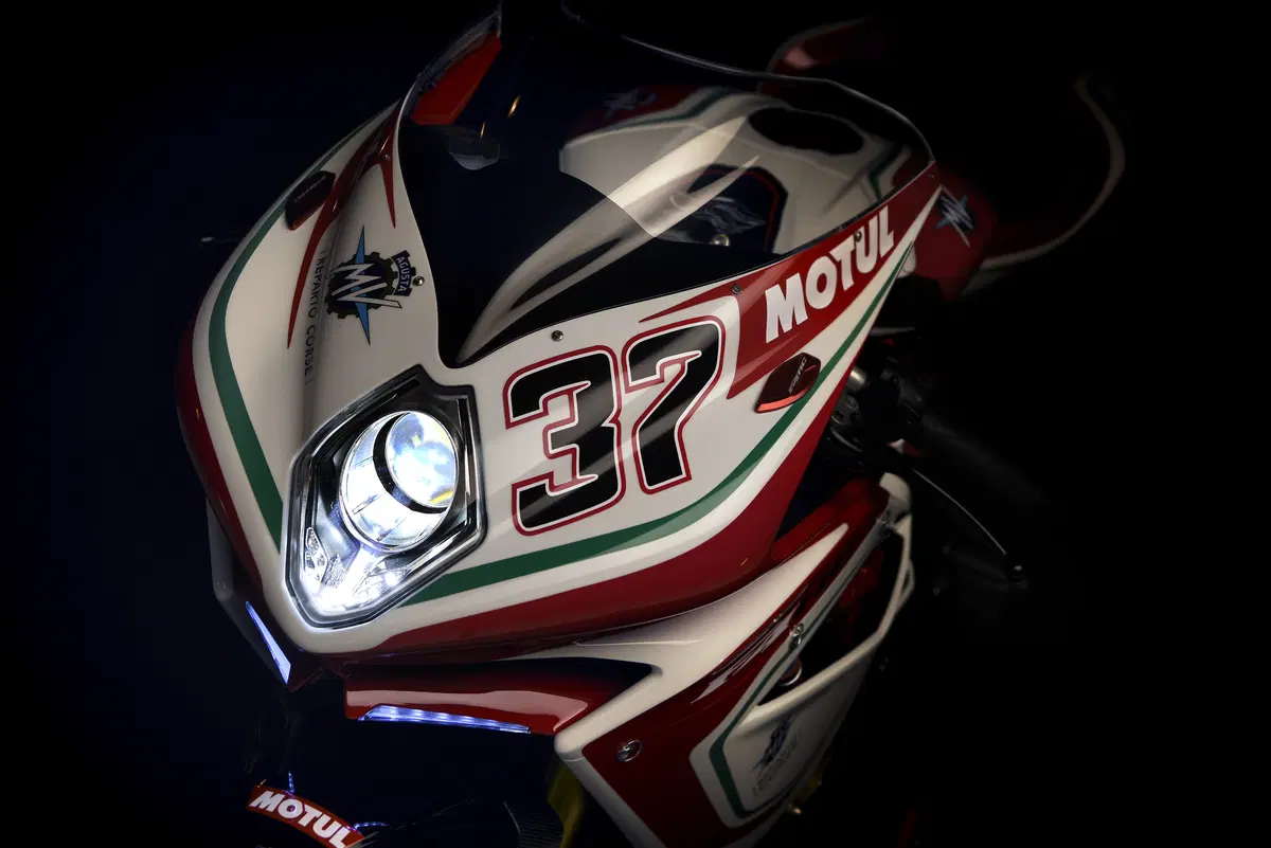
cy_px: 424
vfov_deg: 23.4
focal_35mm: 58
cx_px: 636
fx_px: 2048
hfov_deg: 34.5
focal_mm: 58
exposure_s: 1/15
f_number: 5.6
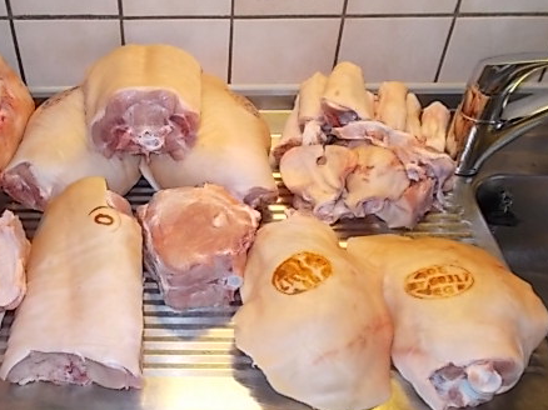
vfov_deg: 37.6
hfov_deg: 48.2
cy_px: 236
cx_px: 184
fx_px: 601
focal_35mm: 38
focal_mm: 4.6
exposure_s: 1/25
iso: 125
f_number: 3.2
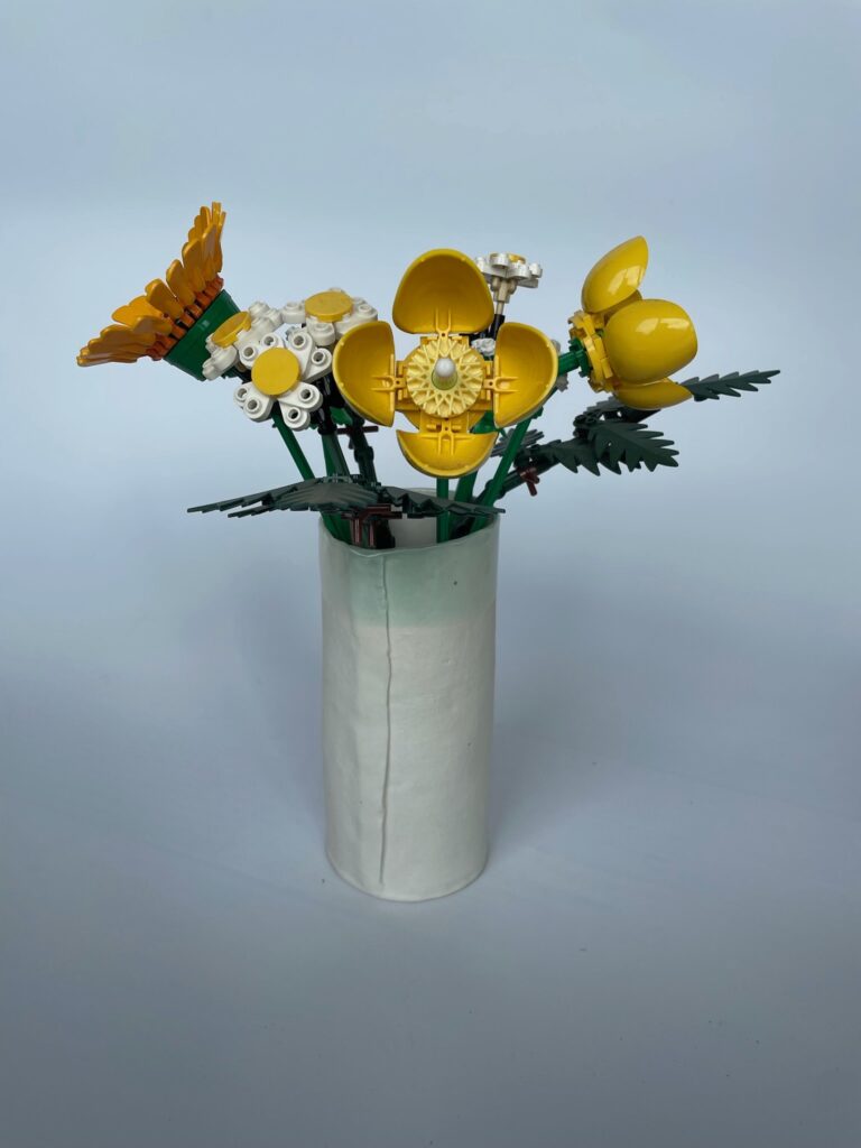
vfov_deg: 67.3
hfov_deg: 53.1
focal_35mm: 26
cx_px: 430
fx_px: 862
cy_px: 574
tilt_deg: -22.4
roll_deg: -1.6
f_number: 1.6
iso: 32
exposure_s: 1/729
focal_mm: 4.2
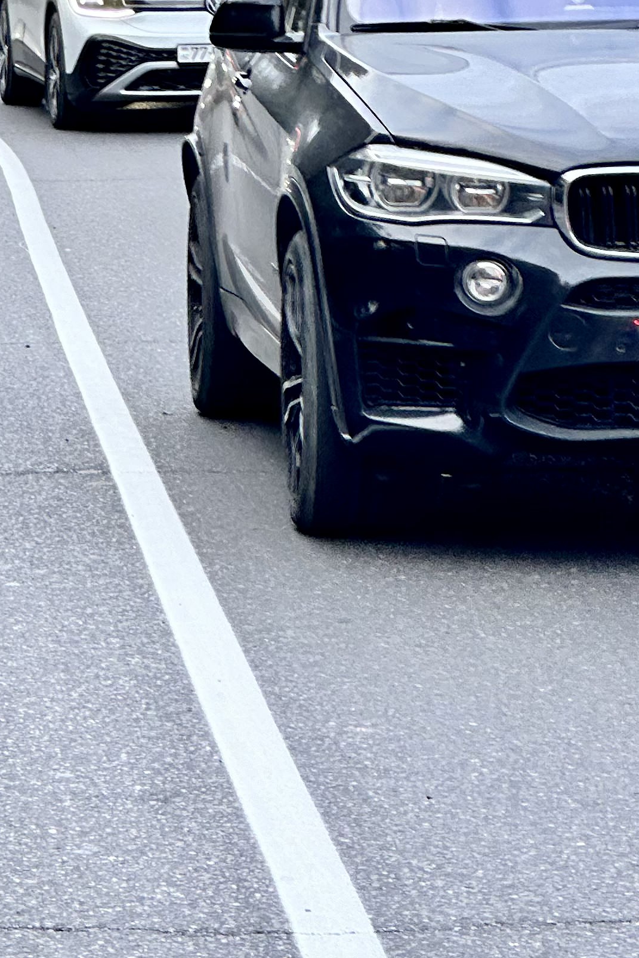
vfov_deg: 10.1
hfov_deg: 6.8
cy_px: -194
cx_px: -191
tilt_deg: +1.2
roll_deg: +0.5
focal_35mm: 201
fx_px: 5350
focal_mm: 9
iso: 64
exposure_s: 1/99
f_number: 2.8
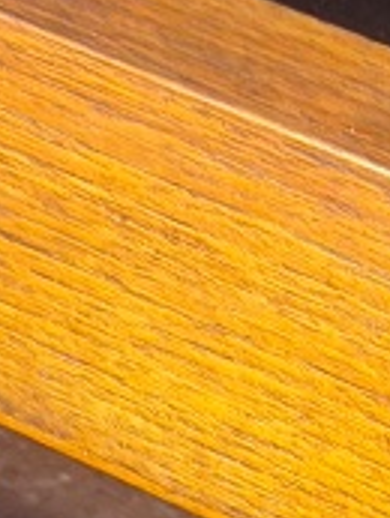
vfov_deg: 5.9
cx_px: 789
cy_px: 671
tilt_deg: -32.4
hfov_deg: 4.4
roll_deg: +0.2
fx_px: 4996
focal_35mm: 333
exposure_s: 1/40
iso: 400
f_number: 1.78
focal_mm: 6.76
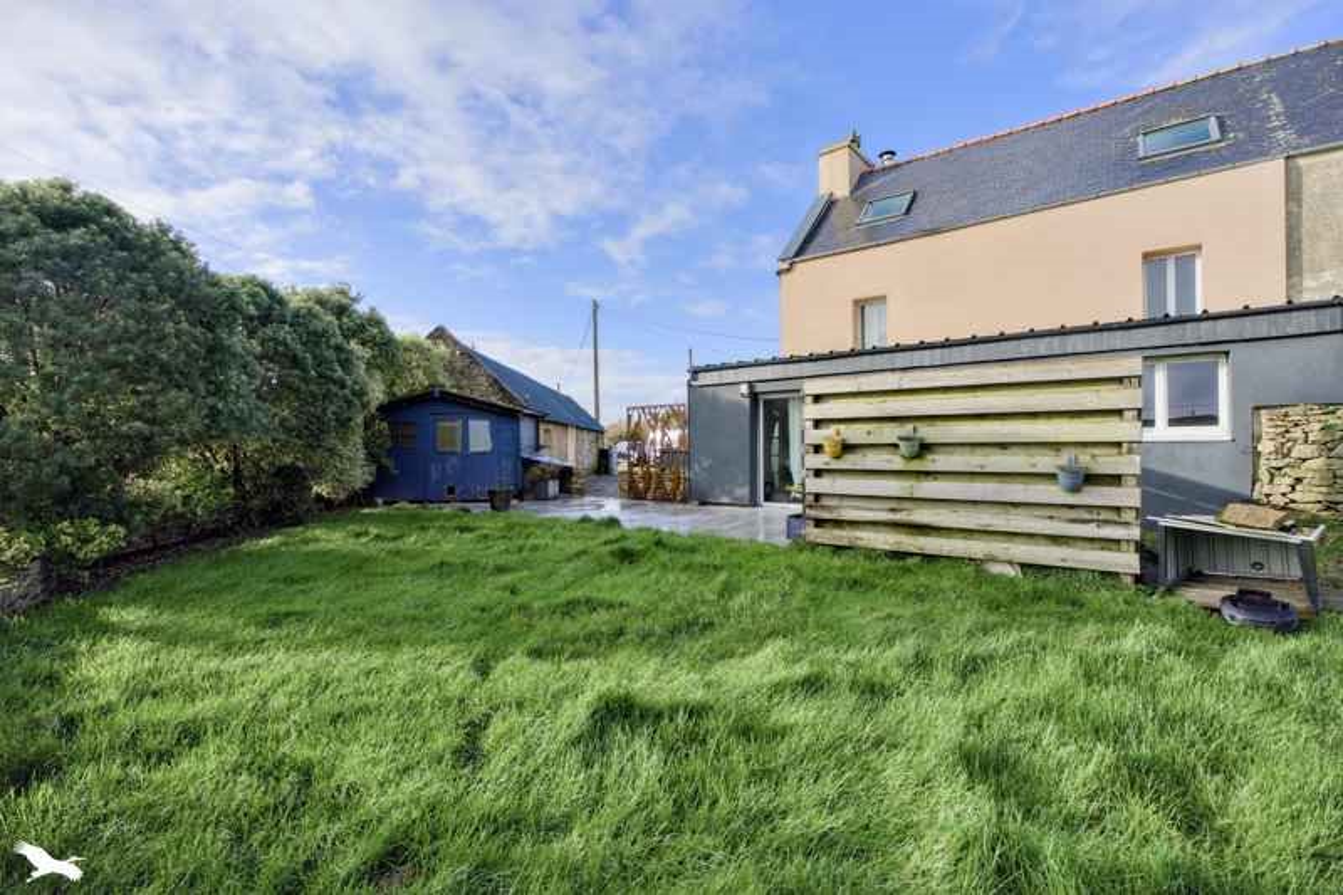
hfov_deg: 96.7
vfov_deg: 73.7
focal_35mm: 16
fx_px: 597
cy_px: 448
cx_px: 672
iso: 800
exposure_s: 1/4000
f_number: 8
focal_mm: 16
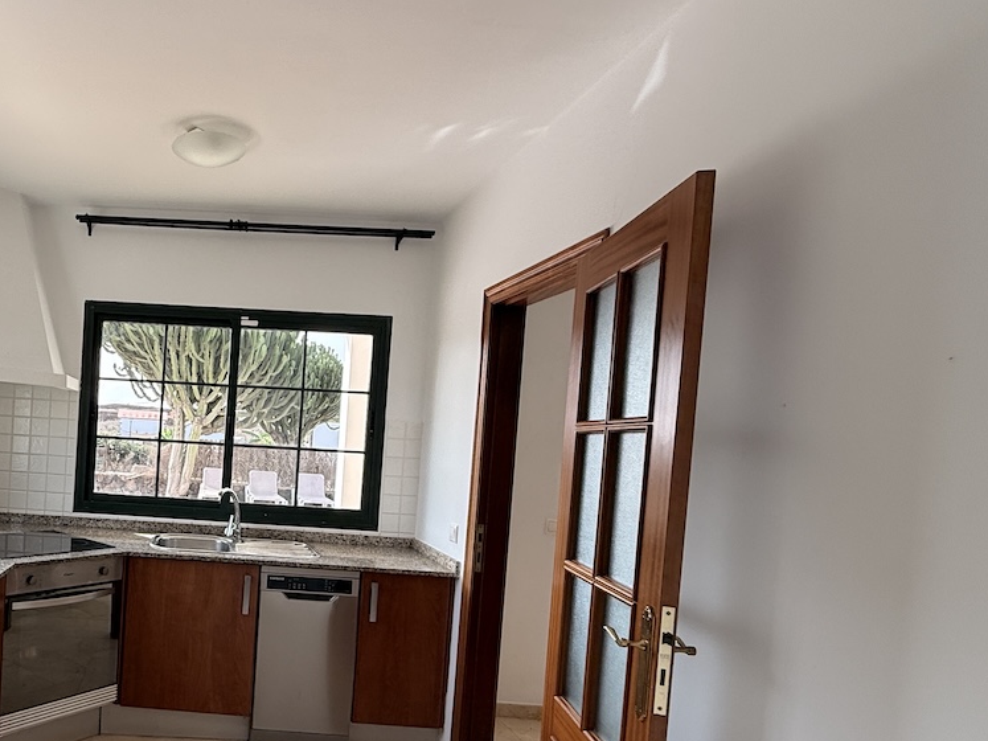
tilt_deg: -1.9
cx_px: 181
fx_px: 685
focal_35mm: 24
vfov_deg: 56.3
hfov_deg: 64.5
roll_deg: -3.6
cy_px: 453
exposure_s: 1/308
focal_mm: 2.22
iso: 64
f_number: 2.2
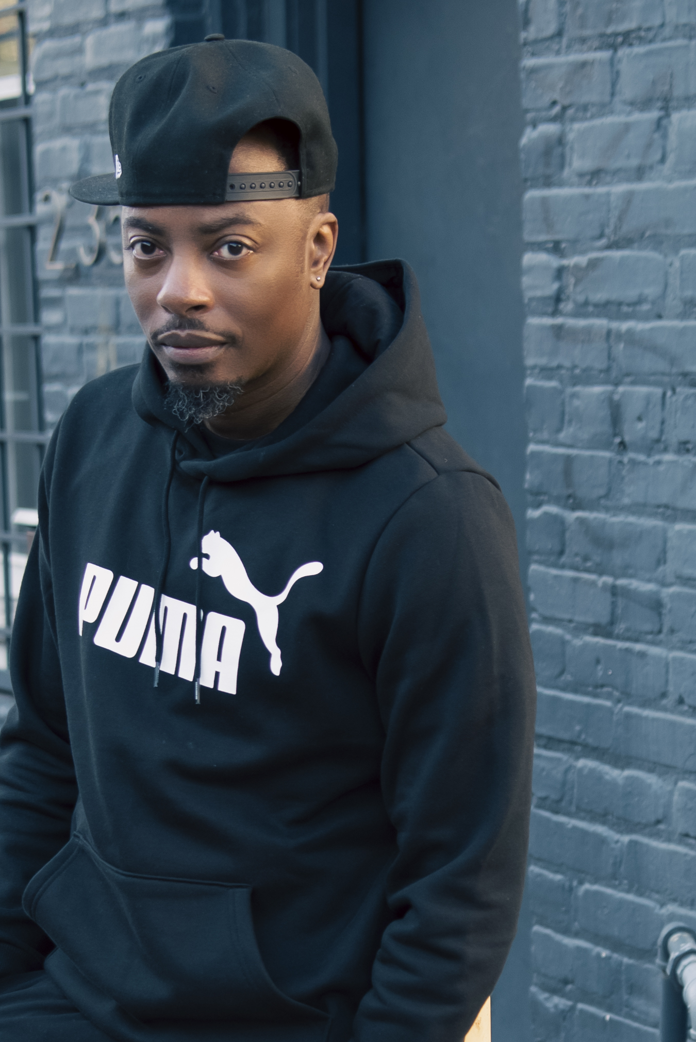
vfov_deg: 17.0
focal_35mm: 119
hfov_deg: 11.5
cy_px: 876
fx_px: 3447
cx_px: 345
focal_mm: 40
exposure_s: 1/400
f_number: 2.8
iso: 400
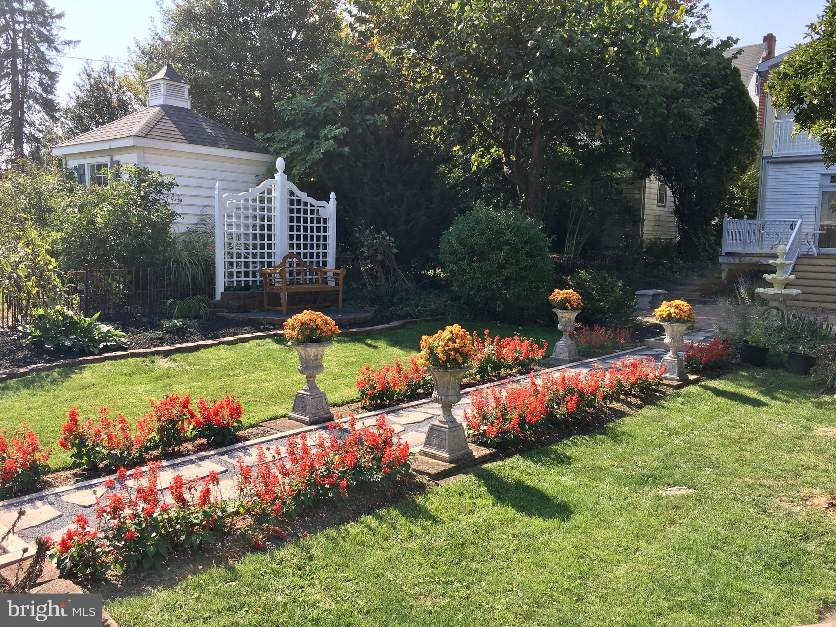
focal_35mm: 29
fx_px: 700
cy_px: 314
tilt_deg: -5.6
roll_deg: -1.1
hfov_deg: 61.7
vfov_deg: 48.2
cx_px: 418
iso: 25
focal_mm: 4.15
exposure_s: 1/569
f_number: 2.2
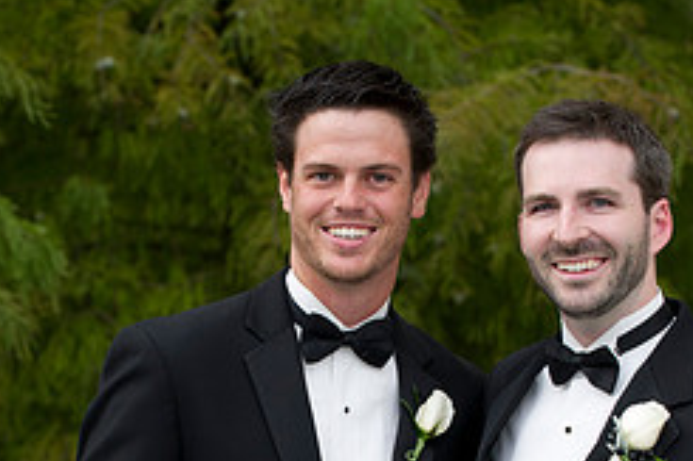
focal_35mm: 213
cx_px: 300
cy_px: 489
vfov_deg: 6.4
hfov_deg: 9.7
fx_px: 4097
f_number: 4.5
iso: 400
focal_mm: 90
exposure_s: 1/125
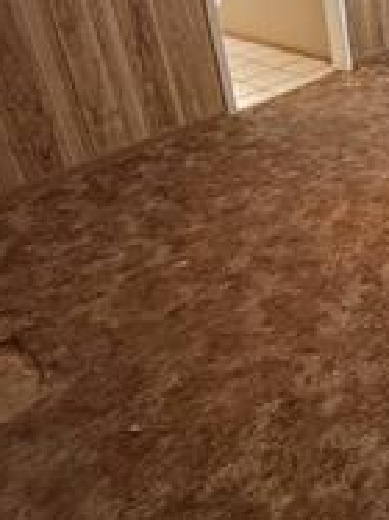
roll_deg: +1.8
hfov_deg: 31.8
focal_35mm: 36
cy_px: 44
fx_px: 540
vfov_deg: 46.0
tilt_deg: -23.8
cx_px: 486
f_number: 2.2
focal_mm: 2.22
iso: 400
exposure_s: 1/60
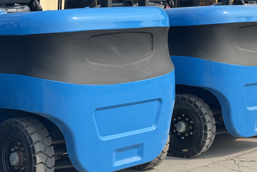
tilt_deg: +0.4
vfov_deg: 13.5
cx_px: 162
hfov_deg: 20.4
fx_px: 714
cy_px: 6
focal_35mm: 100
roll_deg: +1.3
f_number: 1.78
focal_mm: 6.76
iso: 64
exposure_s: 1/2045
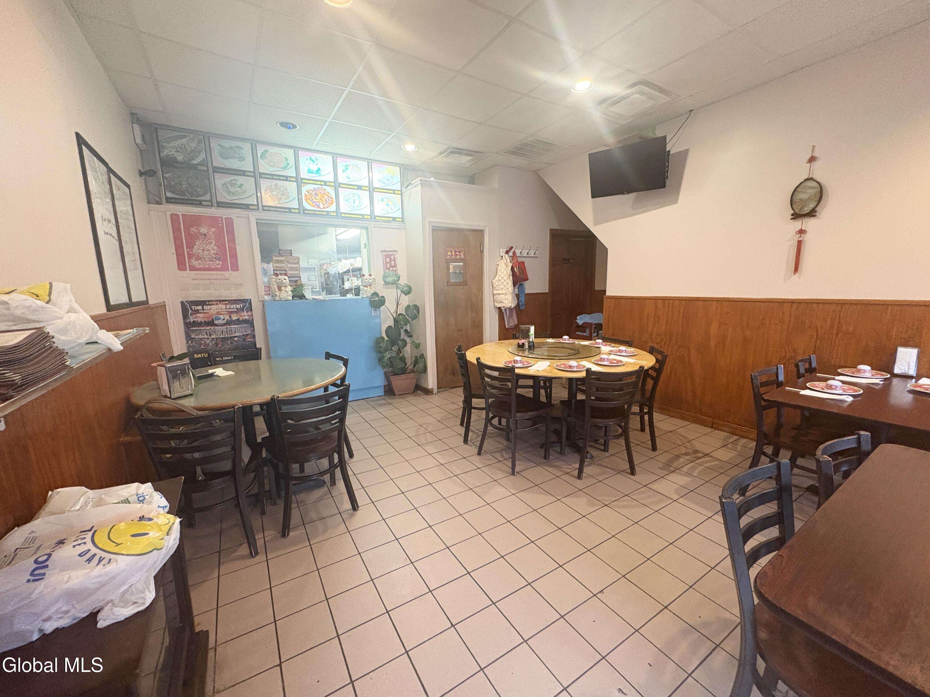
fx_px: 376
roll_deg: +1.3
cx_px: 465
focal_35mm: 14
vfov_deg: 85.7
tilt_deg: -9.9
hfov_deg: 102.1
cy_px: 348
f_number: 2.2
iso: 640
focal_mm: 2.22
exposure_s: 1/60
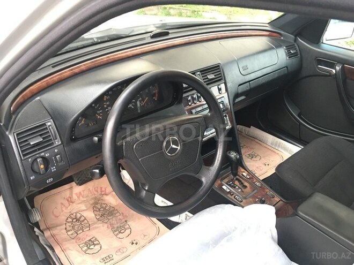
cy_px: 132
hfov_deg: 61.7
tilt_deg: -32.8
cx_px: 177
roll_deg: -3.8
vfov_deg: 48.2
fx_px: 297
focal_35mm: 29
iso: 160
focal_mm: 4.15
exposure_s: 1/33
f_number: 2.2
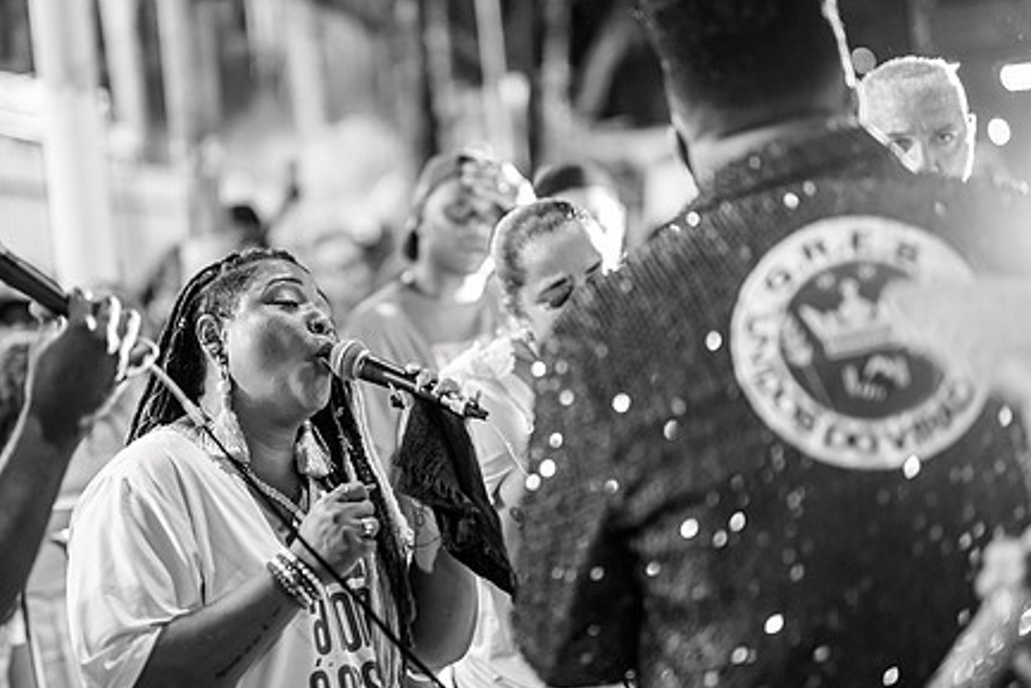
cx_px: 405
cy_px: 354
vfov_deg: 20.3
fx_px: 1919
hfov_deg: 30.0
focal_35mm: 67
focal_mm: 50
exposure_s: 1/320
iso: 2500
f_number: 1.2
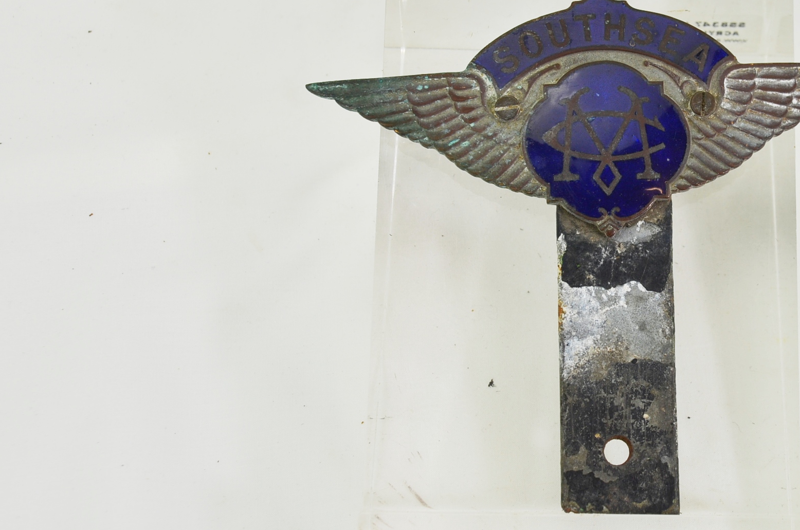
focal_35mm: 76
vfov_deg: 17.9
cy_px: 208
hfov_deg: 26.4
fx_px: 1686
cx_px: 598
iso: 220
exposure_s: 1/125
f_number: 5.6
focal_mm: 32
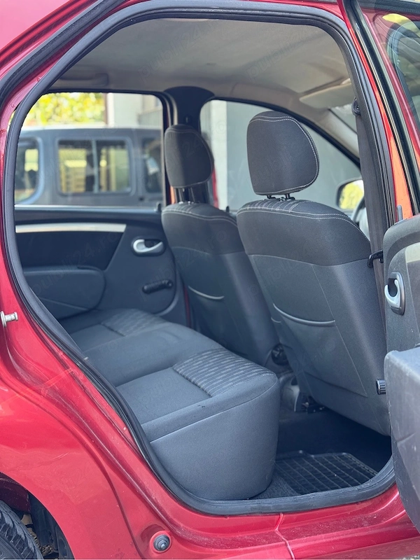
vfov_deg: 39.7
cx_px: 210
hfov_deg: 30.3
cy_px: 280
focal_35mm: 48
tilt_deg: -7.5
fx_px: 777
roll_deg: +0.2
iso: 100
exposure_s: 1/77
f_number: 1.78
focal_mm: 6.76
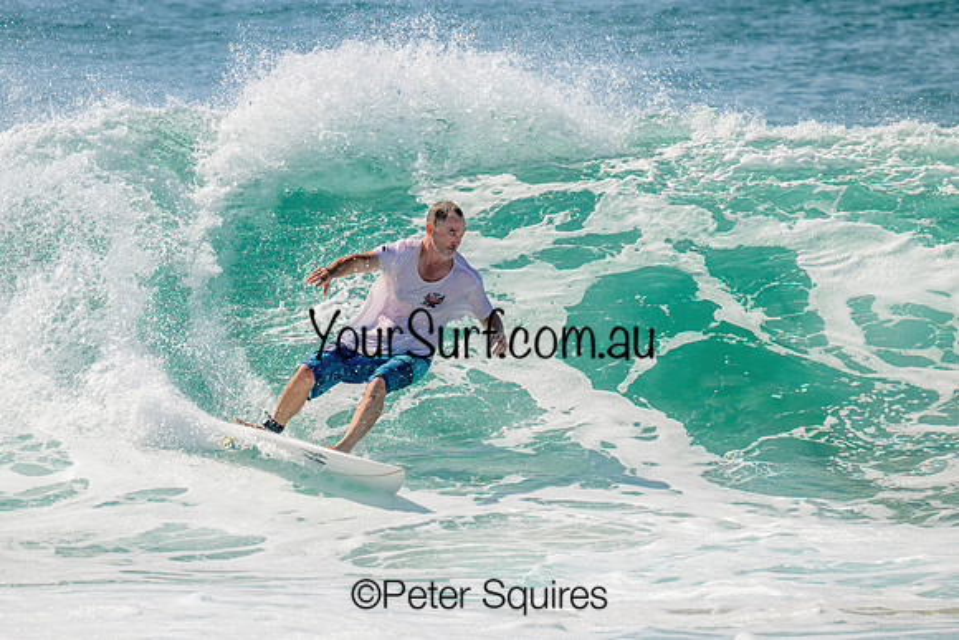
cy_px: 355
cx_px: 337
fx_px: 21306
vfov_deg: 1.7
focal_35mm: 800
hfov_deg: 2.6
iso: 450
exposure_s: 1/2000
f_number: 11
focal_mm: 610
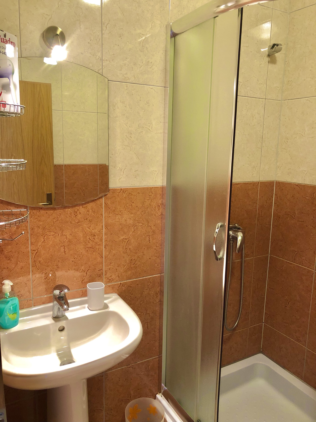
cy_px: 211
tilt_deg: -10.1
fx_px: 341
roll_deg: -1.2
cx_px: 158
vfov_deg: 63.4
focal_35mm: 28
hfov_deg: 49.7
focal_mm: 3.99
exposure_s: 1/17
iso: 64
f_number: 1.8
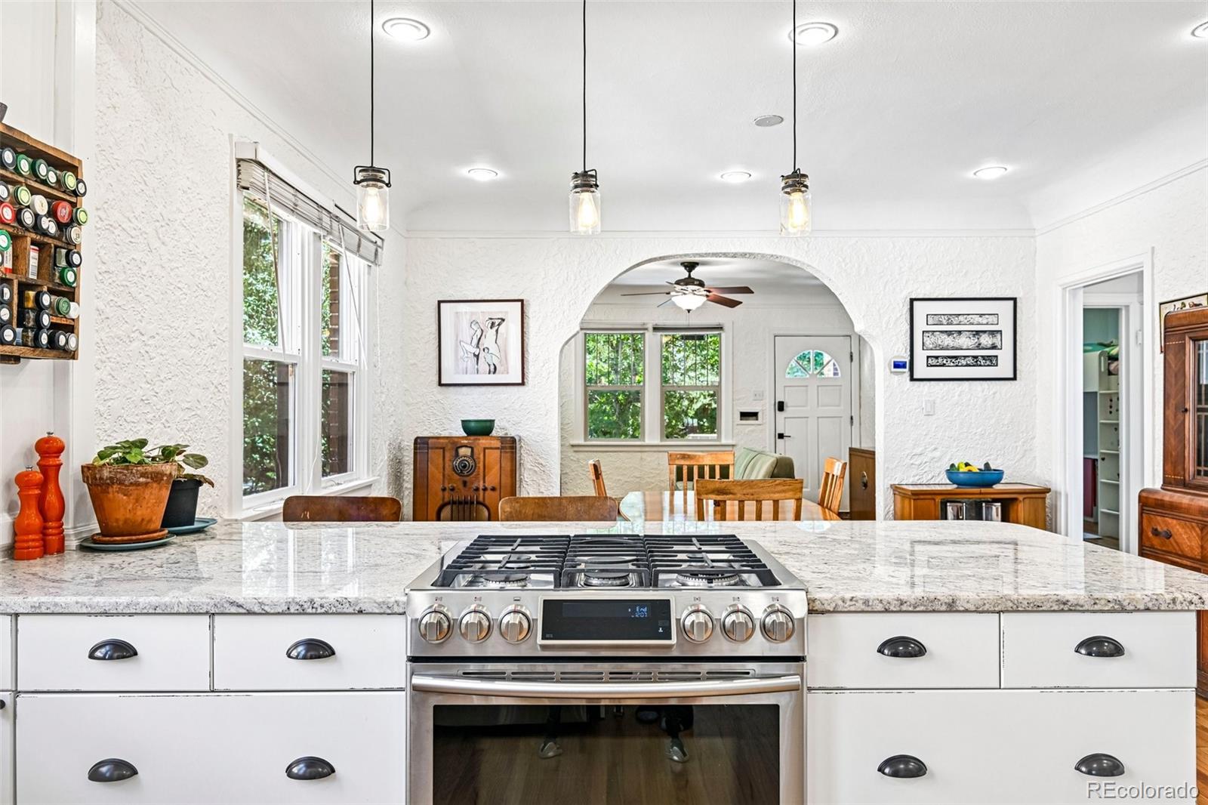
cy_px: 402
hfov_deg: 77.3
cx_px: 604
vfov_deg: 56.1
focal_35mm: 22
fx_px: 755
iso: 400
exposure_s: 1/20
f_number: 8
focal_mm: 22.5
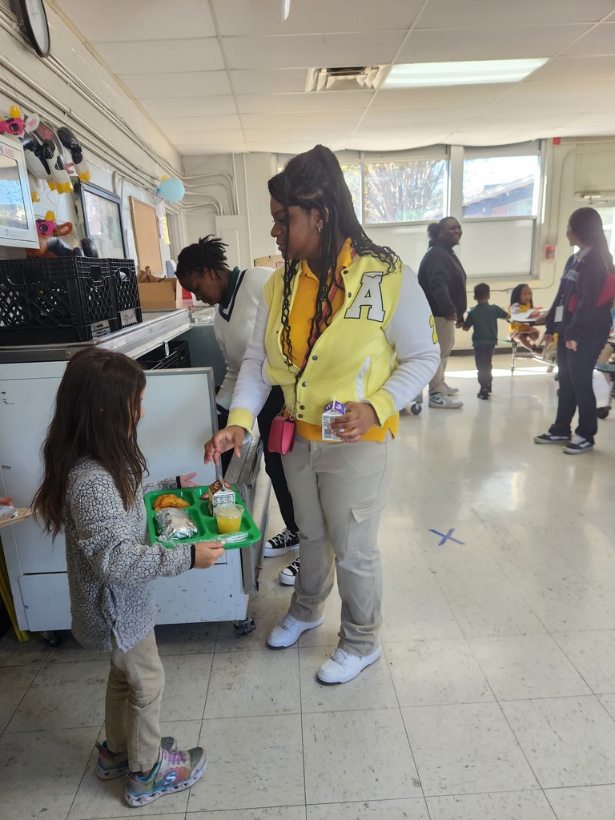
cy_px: 410
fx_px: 545
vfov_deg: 73.9
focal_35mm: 23
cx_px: 308
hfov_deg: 58.9
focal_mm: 5.4
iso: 200
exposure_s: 1/180
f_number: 1.8
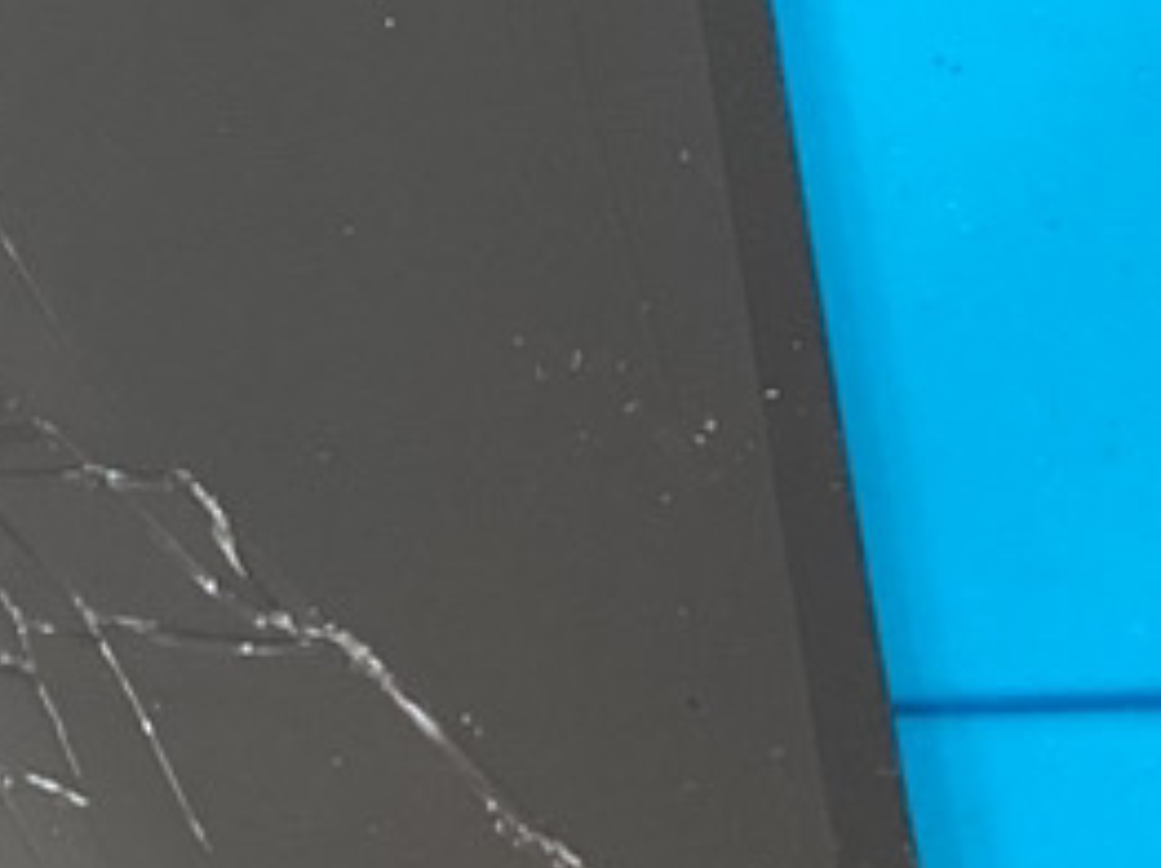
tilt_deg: -58.3
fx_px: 4758
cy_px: 571
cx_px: -350
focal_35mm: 142
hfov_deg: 13.4
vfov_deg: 10.4
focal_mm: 3.3
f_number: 2.4
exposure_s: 1/50
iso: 125
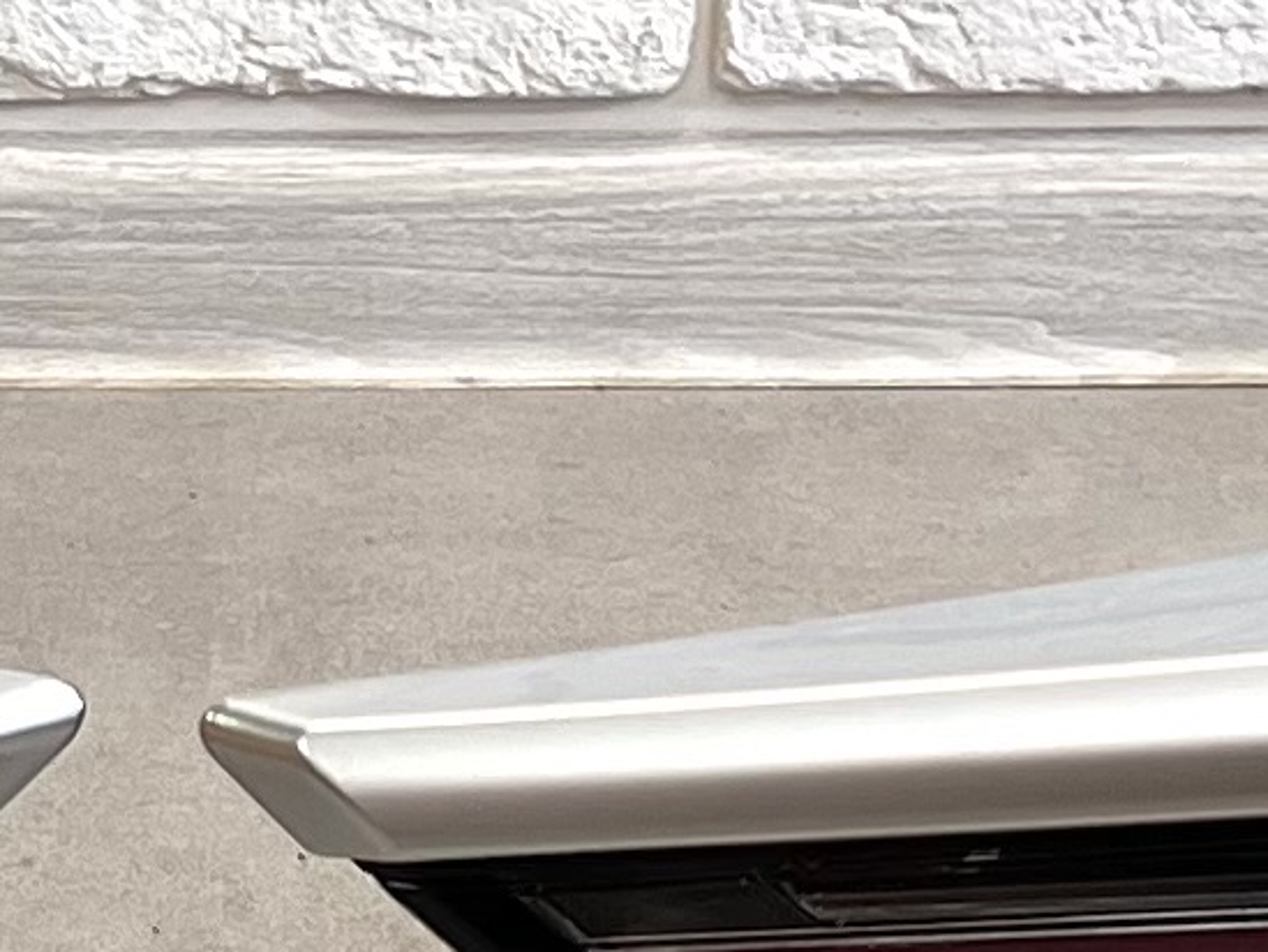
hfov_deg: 10.3
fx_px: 6998
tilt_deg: -19.4
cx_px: 240
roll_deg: +0.0
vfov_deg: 7.7
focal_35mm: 191
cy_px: 1086
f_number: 1.5
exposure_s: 1/121
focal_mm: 5.7
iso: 80
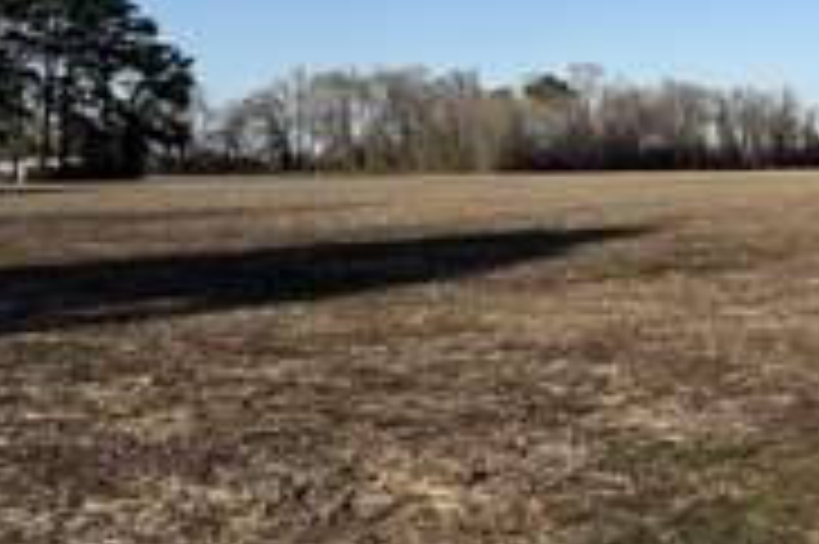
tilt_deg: -0.6
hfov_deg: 34.6
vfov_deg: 24.4
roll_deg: +0.9
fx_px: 1250
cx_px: 711
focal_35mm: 55
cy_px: 162
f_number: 1.78
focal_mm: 6.76
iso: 80
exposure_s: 1/5319
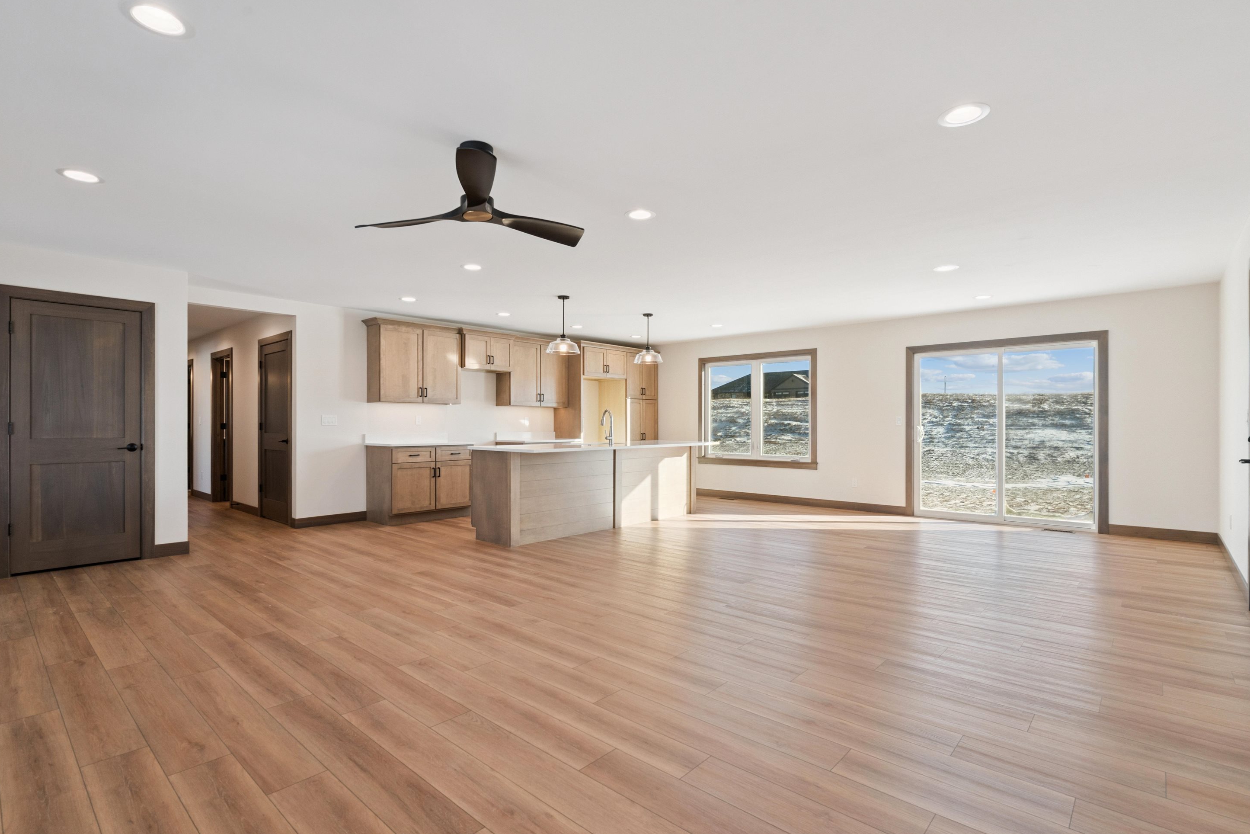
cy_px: 424
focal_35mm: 17
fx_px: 590
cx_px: 618
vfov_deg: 70.4
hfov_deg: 93.3
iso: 800
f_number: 10
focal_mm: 16
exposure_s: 1/125
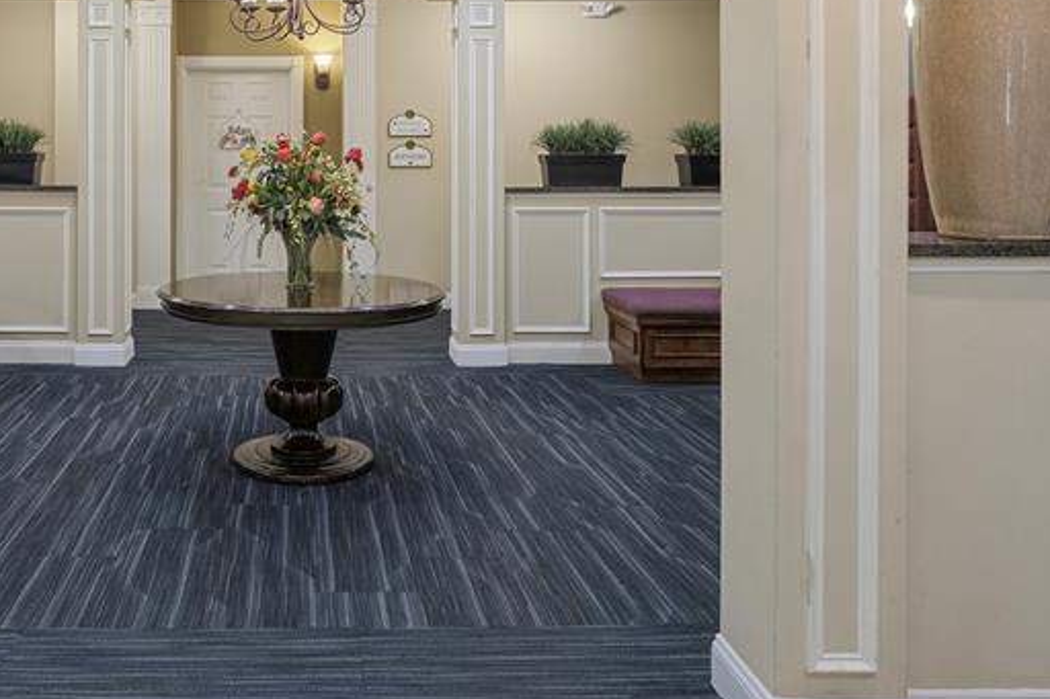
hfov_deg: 59.7
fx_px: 875
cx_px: 306
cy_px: 176
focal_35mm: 30
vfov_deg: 42.3
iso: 160
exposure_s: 1/2
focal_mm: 10
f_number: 6.4
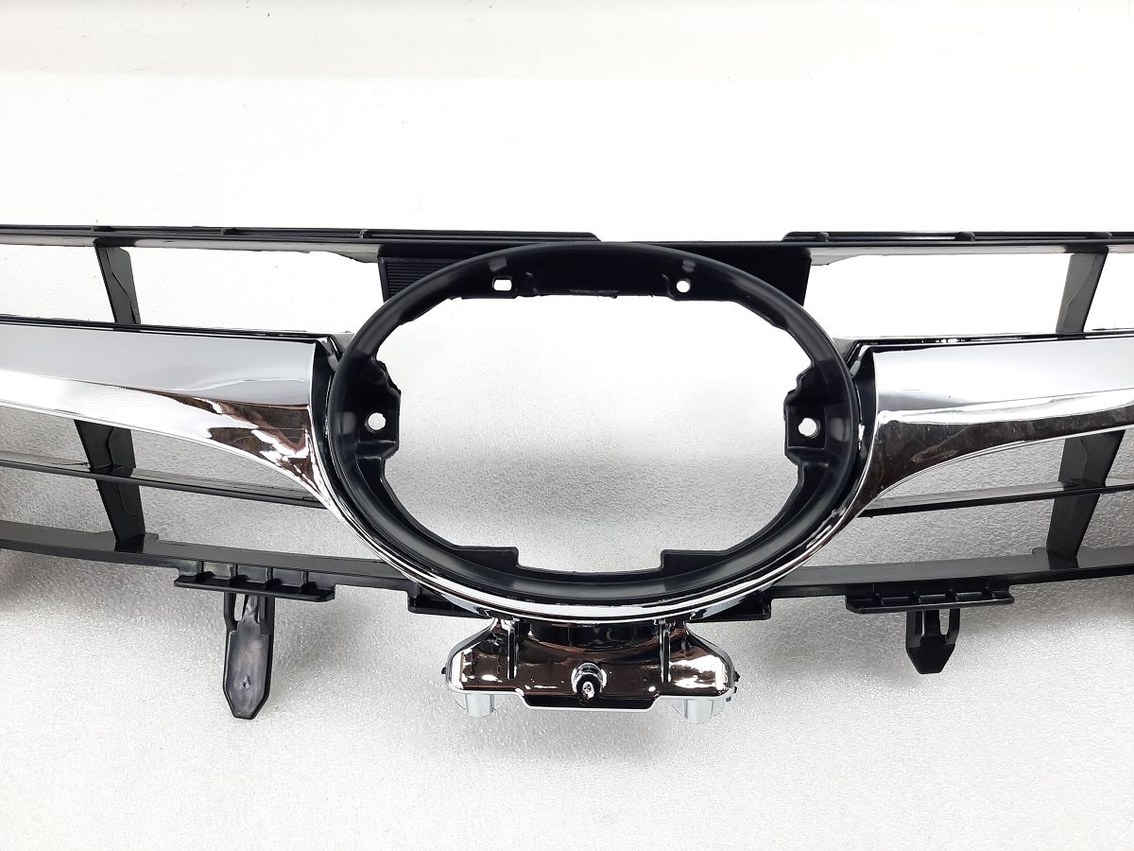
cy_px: 426
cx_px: 567
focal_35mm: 25
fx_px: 819
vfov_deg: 54.9
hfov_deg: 69.4
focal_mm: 4.6
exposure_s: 1/50
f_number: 2
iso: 64
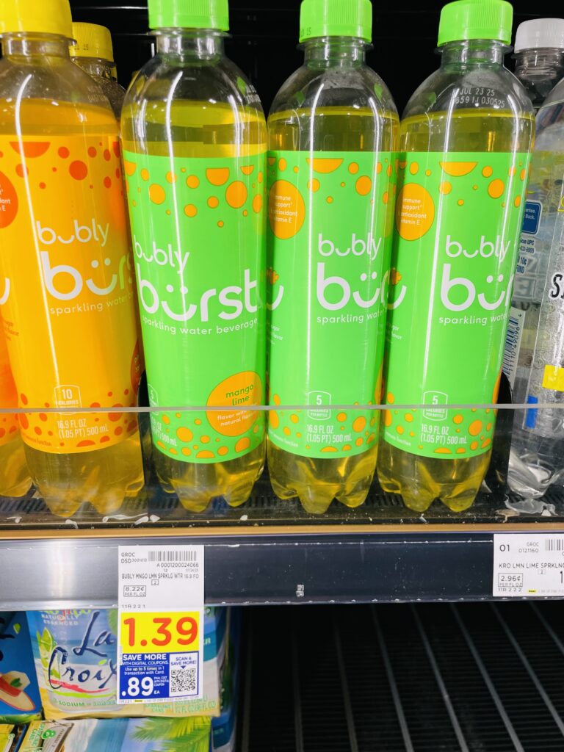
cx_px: 282
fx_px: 565
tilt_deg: -13.0
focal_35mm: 26
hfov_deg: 53.1
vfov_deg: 67.3
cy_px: 376
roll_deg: +1.1
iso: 64
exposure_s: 1/121
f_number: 1.6
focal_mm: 4.2
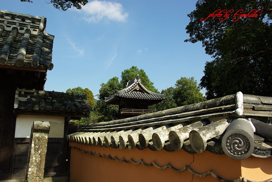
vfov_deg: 40.1
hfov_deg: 57.2
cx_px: 136
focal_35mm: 33
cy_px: 91
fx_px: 250
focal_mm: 22
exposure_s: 1/100
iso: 100
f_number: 10
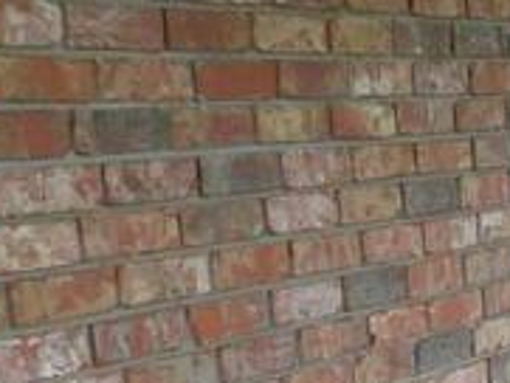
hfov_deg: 15.4
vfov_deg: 12.8
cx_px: 862
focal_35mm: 113
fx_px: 1666
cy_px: 448
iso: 160
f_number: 2.8
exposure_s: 1/60
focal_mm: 3.58
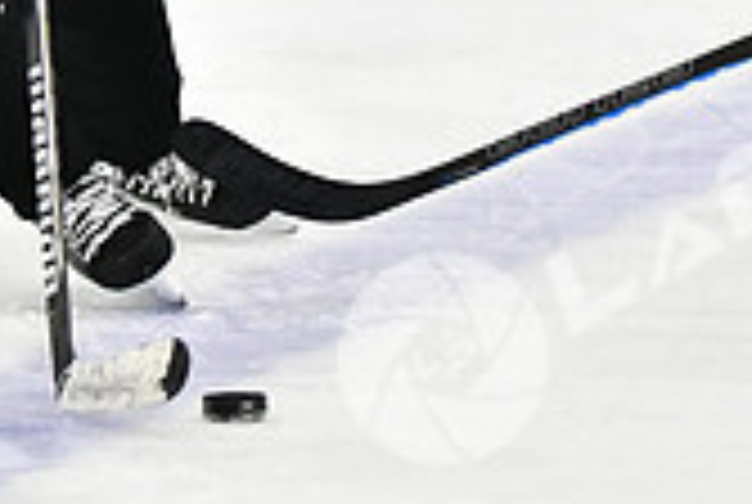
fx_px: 11112
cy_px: -304
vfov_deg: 2.6
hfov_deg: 3.9
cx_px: 329
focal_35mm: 531
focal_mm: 102
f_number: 2.8
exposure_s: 1/1600
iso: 6400
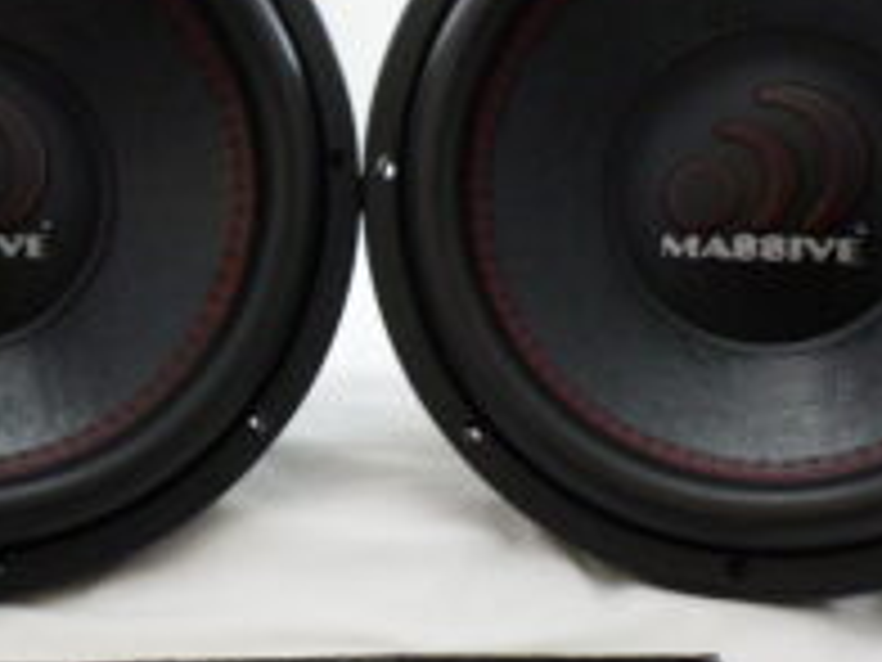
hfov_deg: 36.0
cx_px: 351
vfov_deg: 27.5
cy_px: 311
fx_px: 1350
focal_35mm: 53
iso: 240
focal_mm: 4.5
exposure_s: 1/30
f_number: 2.5
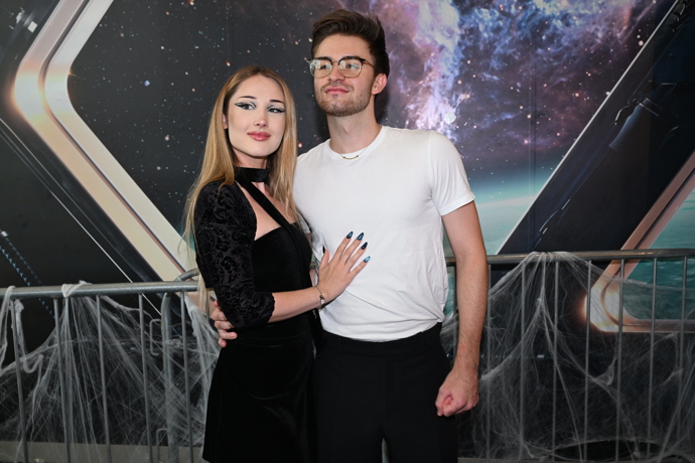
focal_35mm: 34
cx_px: 348
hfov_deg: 55.1
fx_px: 666
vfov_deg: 38.4
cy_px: 232
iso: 1250
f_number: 6.3
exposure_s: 1/80
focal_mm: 34.5
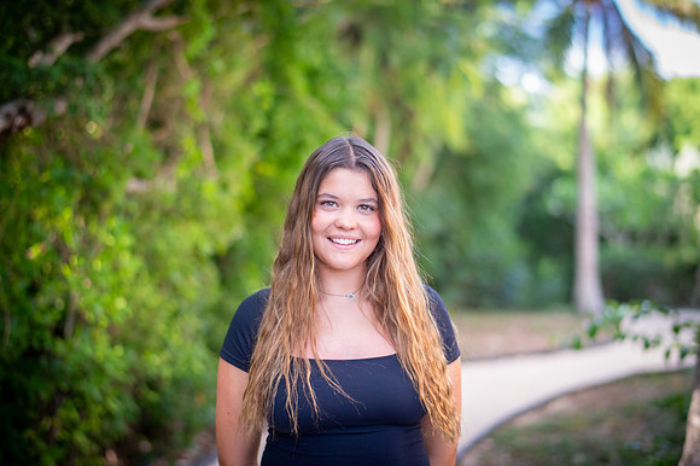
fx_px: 1127
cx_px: 350
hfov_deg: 34.5
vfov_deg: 23.4
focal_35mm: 58
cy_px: 233
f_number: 1.8
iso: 2000
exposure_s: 1/1250
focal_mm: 58
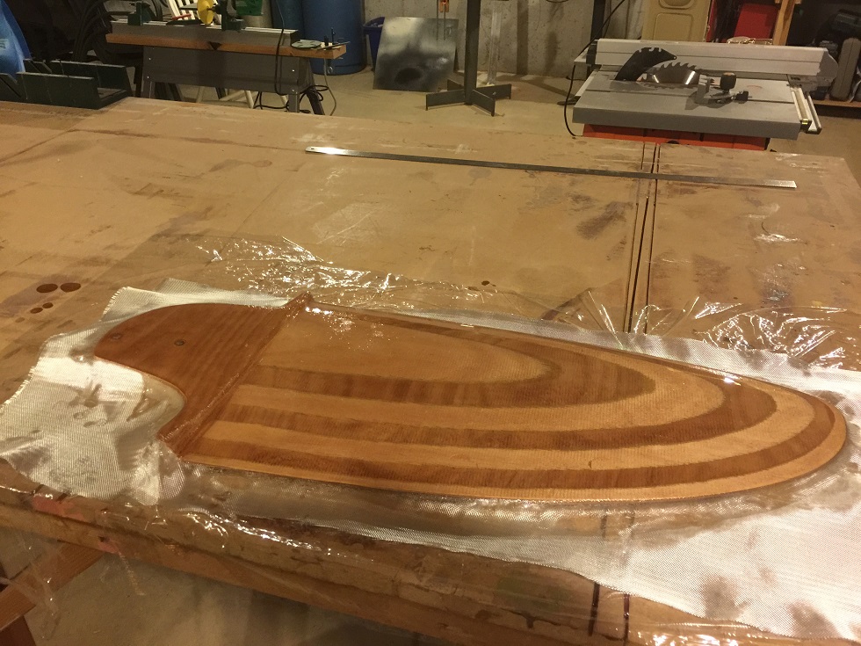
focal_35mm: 29
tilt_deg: -32.1
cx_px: 430
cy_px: 323
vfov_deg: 48.2
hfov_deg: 61.7
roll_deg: +1.1
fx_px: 721
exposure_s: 1/8
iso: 125
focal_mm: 4.15
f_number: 2.2
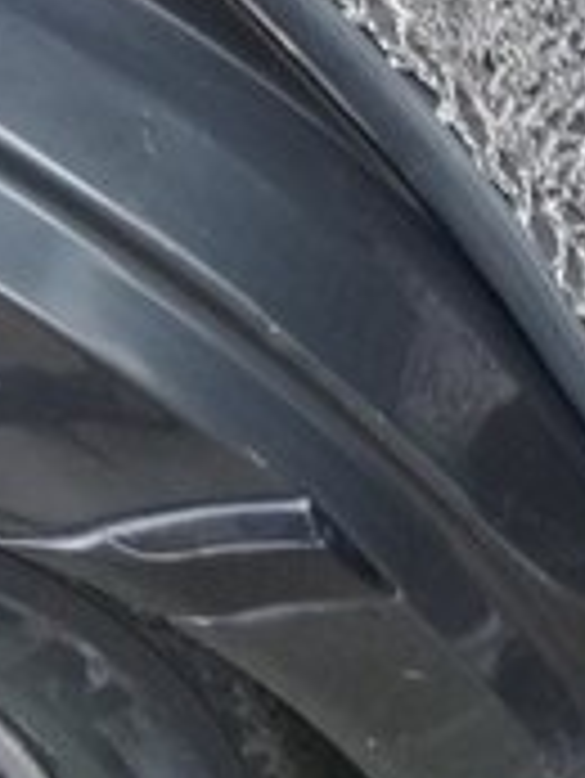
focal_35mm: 89
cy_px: -279
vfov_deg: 19.9
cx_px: 765
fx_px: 2003
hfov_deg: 15.8
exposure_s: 1/33
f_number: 2.2
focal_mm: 3.3
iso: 80
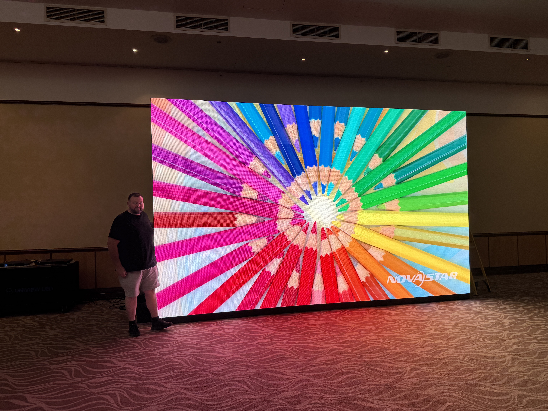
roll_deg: +1.2
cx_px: 274
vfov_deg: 56.8
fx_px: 380
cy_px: 206
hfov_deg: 71.6
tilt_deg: +0.6
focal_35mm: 24
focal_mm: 6.76
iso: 80
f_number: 1.78
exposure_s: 1/240
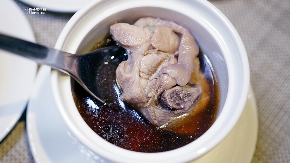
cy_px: 77
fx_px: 423
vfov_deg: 21.8
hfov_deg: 37.9
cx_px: 145
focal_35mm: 55
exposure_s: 1/100
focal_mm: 25
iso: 200
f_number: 1.8
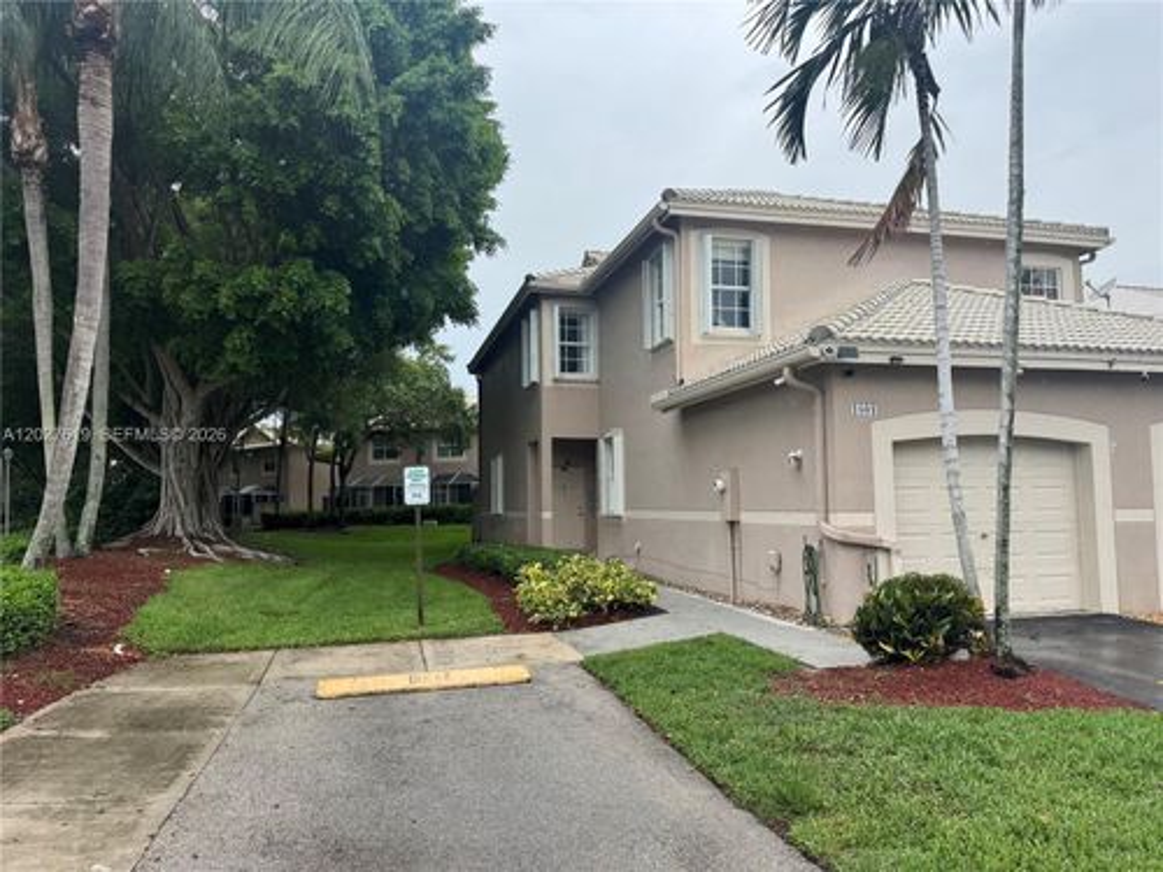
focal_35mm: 24
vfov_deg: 56.8
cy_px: 436
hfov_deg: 71.6
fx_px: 806
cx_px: 582
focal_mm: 6.76
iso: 80
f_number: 1.78
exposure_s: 1/1678
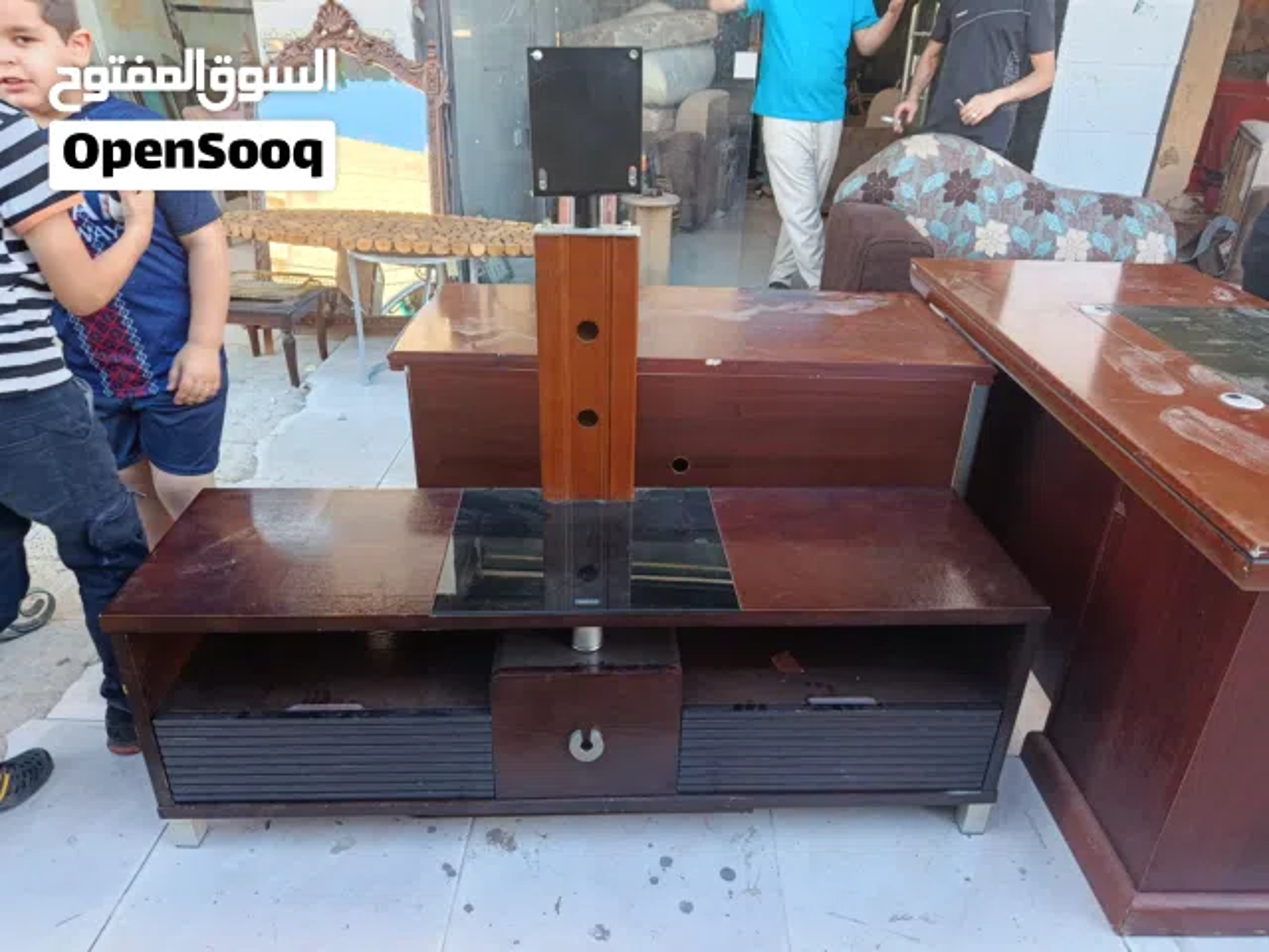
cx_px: 634
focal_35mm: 24
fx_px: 880
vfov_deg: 56.8
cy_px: 476
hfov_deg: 71.6
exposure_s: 1/100
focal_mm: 5.24
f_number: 1.7
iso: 400
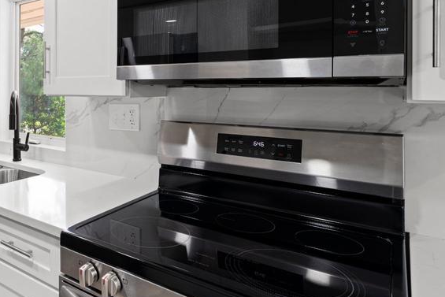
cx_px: 86
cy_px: 85
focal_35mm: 30
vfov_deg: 42.8
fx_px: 370
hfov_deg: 57.2
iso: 100
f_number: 9
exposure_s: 1/1.25
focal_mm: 16.5
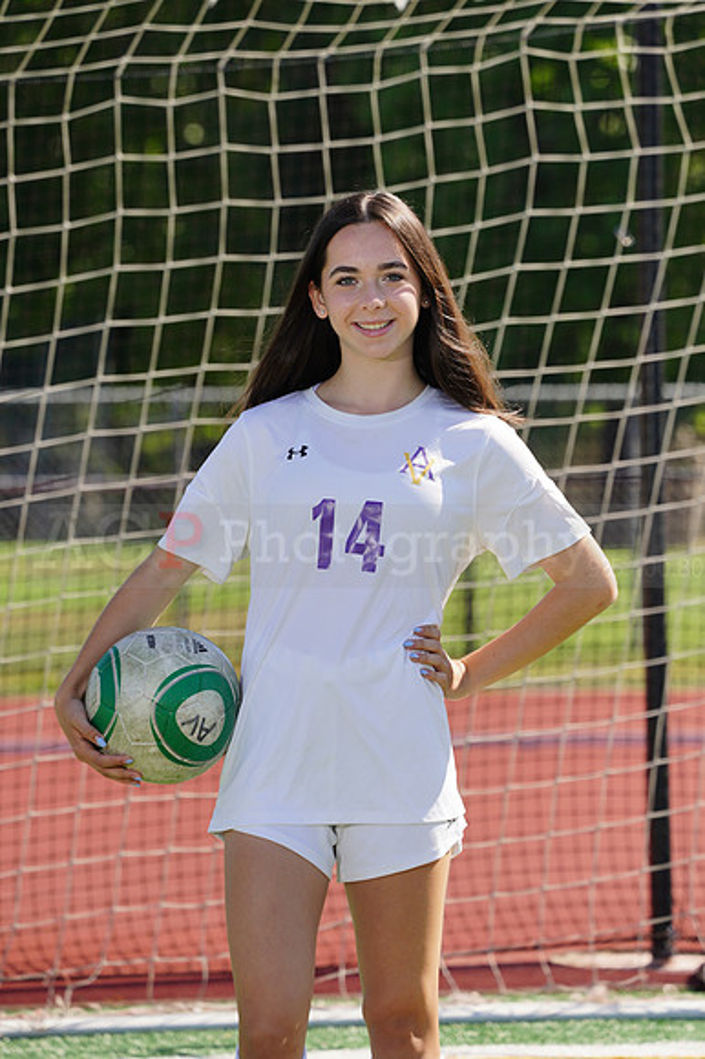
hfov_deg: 4.2
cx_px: 352
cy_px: 530
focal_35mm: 324
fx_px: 9528
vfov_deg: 6.4
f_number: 11
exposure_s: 1/250
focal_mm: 324
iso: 200
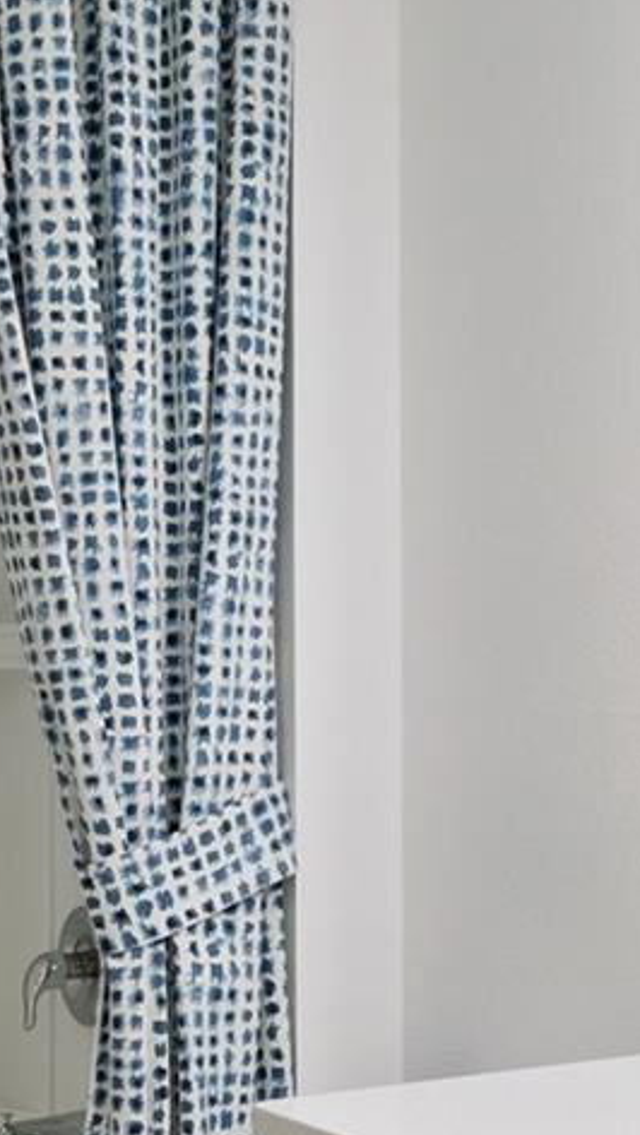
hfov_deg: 16.8
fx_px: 2139
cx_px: 539
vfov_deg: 29.6
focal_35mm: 71
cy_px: 729
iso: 400
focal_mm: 20
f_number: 9
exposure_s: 1/80
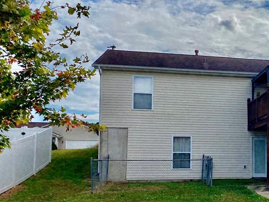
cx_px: 248
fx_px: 389
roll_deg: -0.9
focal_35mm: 50
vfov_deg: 28.9
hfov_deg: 35.7
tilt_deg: +2.0
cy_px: 139
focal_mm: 4.25
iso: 32
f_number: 1.8
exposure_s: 1/8850
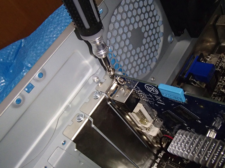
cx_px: 112
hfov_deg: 50.1
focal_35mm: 37
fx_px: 240
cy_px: 84
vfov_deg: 38.7
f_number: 4.7
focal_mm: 6.64
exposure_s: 1/40
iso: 1000
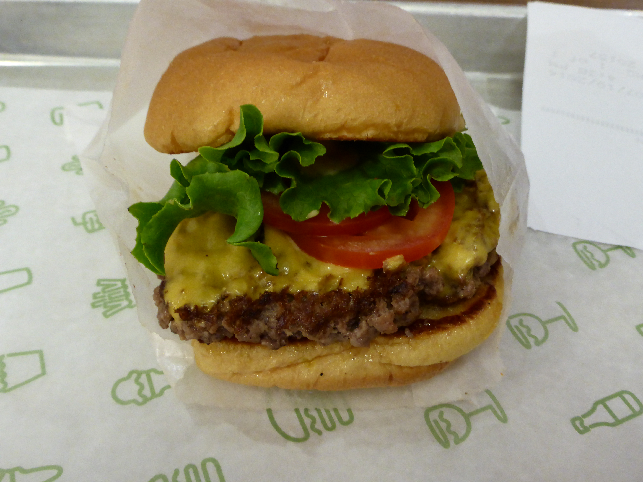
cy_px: 241
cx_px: 322
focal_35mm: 34
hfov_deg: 54.0
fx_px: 632
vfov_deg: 41.8
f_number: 3.7
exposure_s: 1/8
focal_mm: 6.1
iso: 400
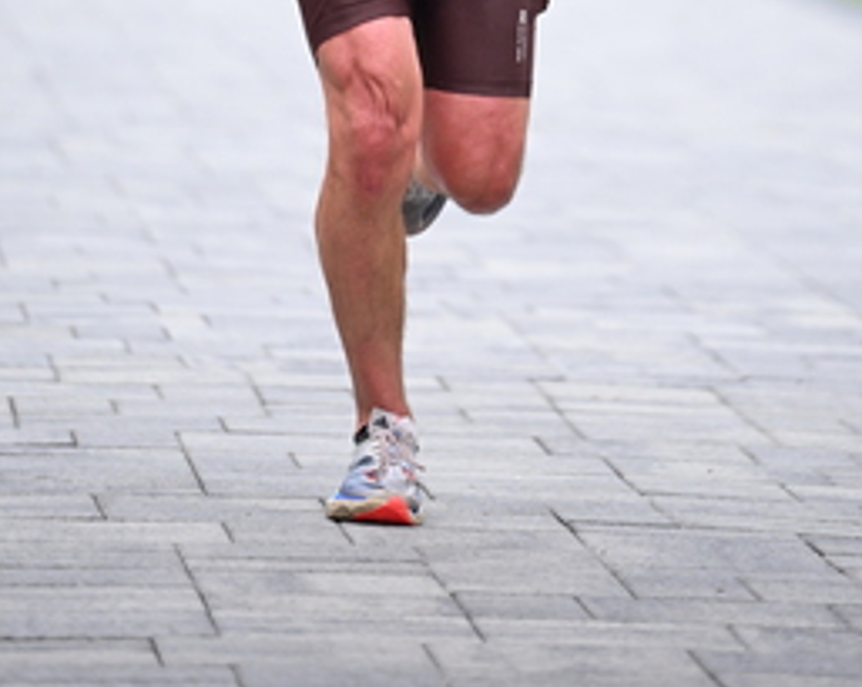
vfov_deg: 4.0
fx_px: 9734
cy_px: -218
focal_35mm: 382
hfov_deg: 5.1
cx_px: 522
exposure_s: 1/1600
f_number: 2.8
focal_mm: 190
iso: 1250
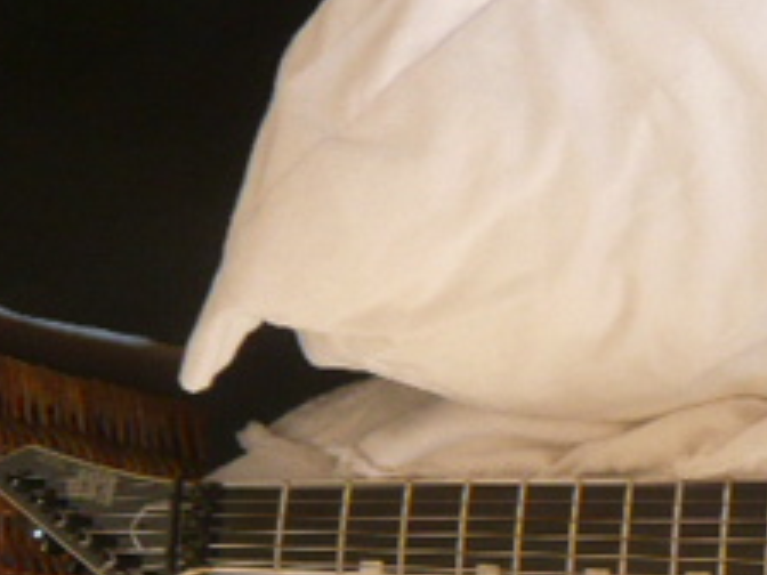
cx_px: 990
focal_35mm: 80
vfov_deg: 18.2
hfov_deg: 22.0
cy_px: 513
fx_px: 1773
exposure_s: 1/30
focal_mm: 4.6
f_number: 2.8
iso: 125
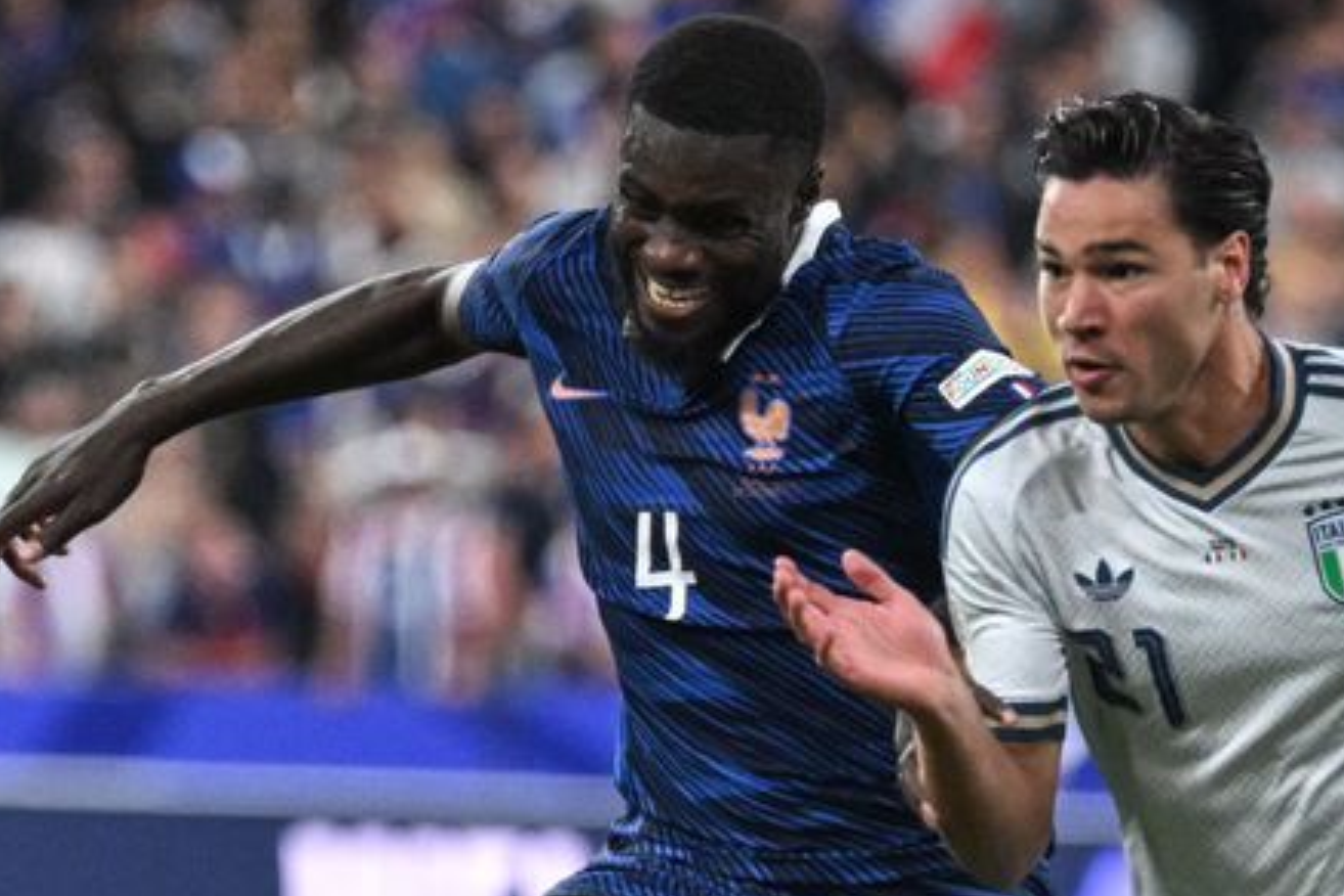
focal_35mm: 701
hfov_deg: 2.9
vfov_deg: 2.0
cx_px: 755
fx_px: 26169
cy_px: 987
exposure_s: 1/2000
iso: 4000
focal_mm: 300
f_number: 4
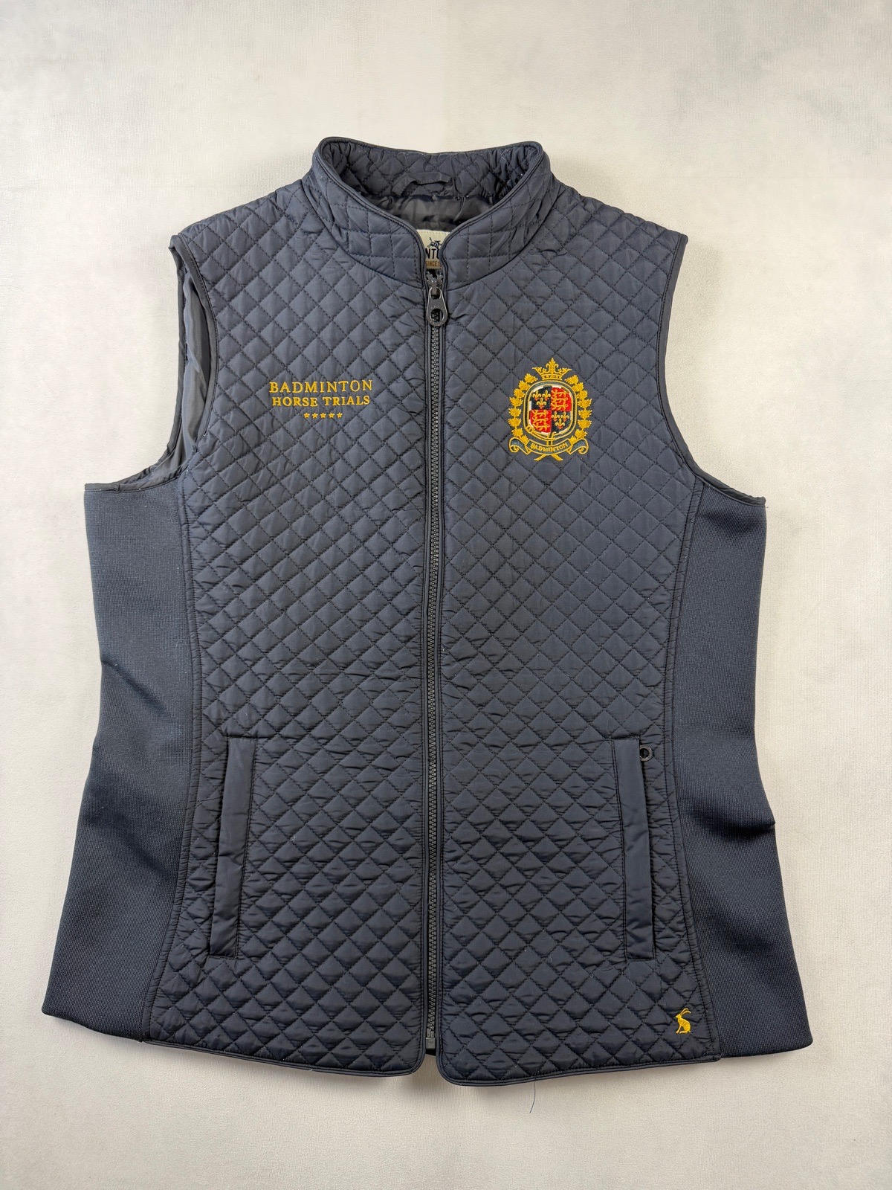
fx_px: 825
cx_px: 446
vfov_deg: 71.6
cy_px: 595
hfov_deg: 56.8
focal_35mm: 24
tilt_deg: -73.1
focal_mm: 6.76
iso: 100
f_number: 1.78
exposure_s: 1/121
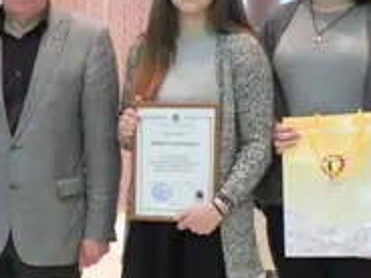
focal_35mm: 90
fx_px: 965
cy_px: 181
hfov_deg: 21.1
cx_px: 6
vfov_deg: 16.4
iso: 200
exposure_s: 1/15
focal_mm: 6.6
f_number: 3.2
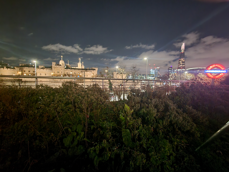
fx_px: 86
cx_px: 114
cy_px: 86
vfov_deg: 89.9
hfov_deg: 106.2
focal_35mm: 13
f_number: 2.2
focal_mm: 2.2
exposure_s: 1/4
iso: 2500
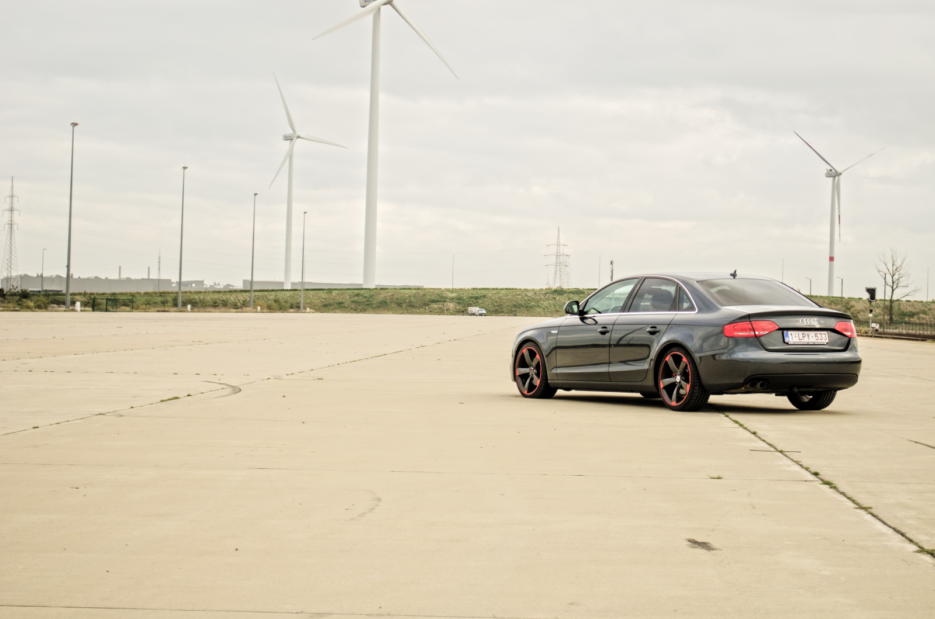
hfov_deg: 26.0
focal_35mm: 78
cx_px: 468
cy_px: 310
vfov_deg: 17.4
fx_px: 2022
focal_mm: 52
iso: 100
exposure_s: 1/200
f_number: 6.3
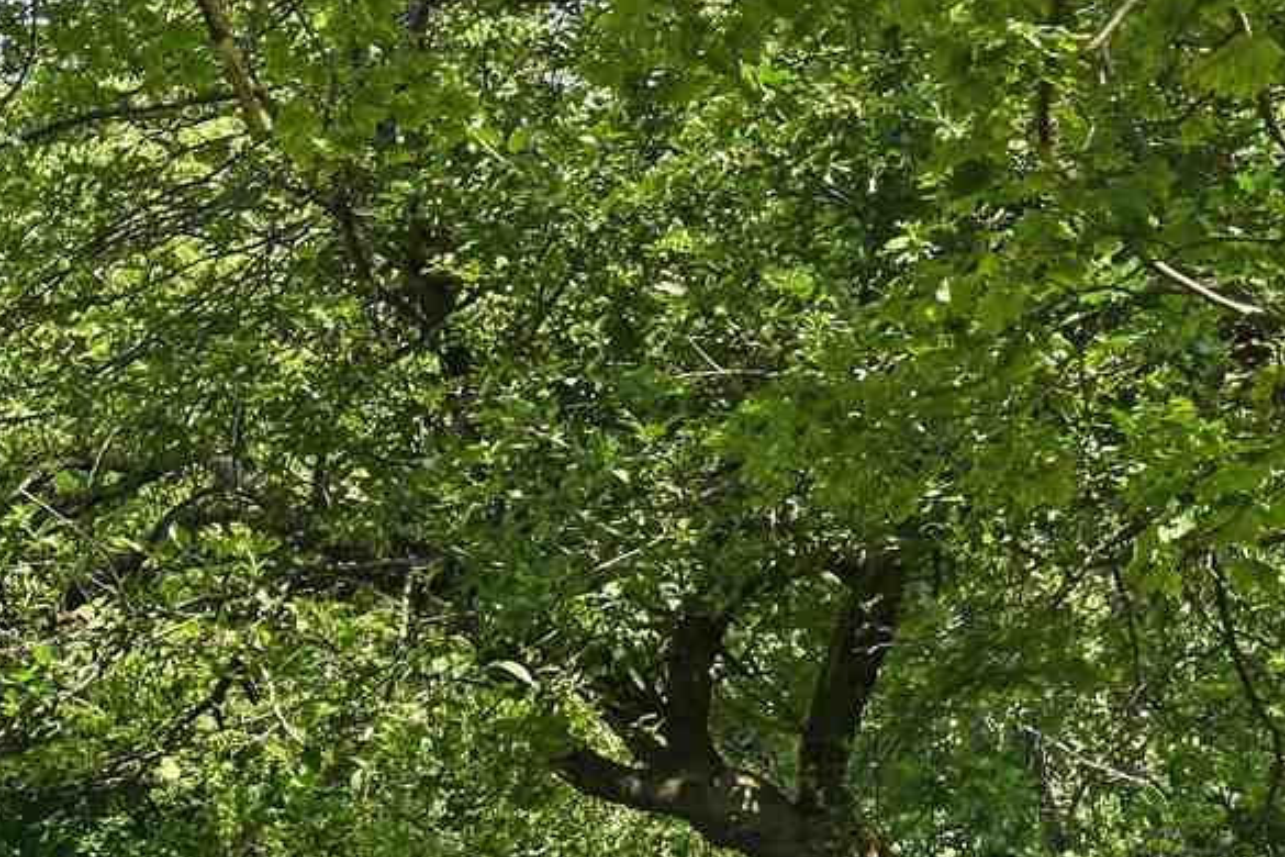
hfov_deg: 14.7
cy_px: 576
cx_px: -857
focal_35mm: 126
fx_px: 4497
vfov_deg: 10.9
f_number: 14
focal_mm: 24
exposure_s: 1/30
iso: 100
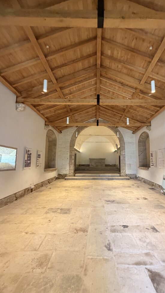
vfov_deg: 99.4
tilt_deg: -0.6
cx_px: 96
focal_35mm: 16
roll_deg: +0.8
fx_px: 124
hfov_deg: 66.7
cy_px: 148
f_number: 2.2
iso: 400
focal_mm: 2.22
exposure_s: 1/60
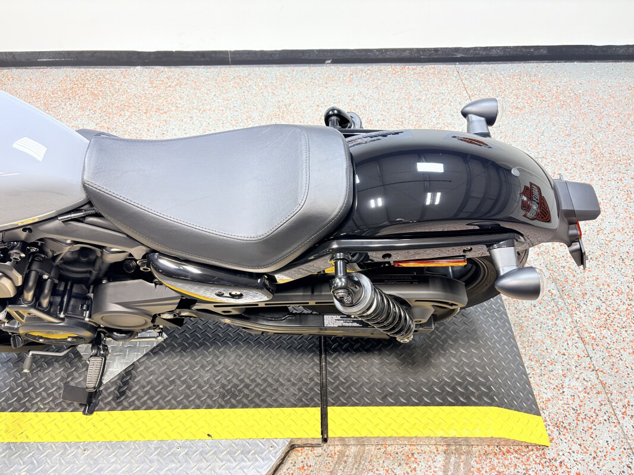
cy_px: 238
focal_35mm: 26
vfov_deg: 53.1
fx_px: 476
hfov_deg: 67.3
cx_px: 317
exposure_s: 1/120
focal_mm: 5.96
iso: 100
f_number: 1.6
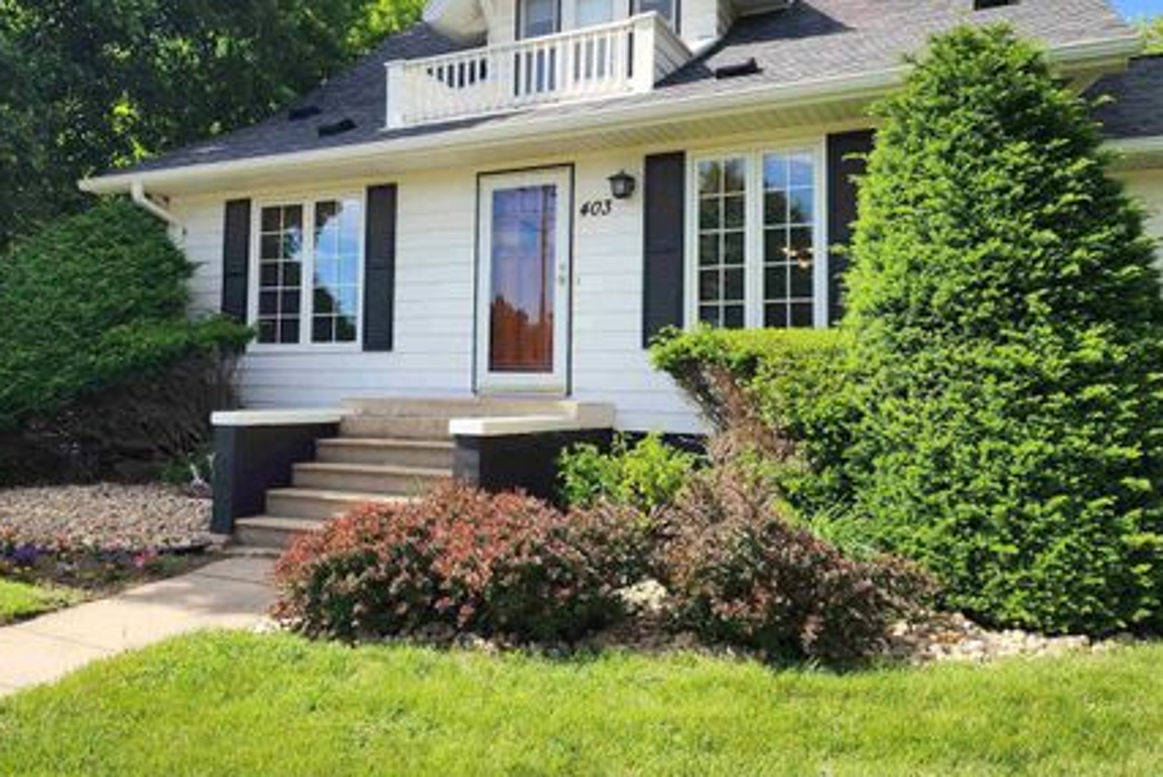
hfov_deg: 65.3
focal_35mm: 28
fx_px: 905
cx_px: 520
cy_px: 288
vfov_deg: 46.0
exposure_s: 1/455
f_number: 1.8
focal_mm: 6.4
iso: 12
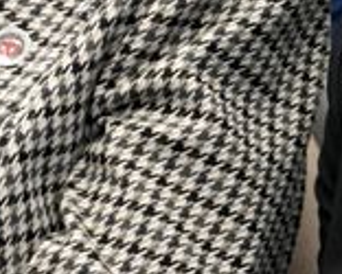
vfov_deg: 1.2
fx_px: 12751
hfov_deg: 1.5
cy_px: -230
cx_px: 319
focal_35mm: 1259
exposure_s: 1/160
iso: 2500
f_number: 5
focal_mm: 200
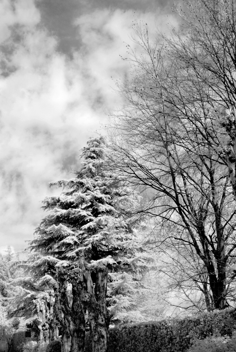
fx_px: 382
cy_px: 194
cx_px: 117
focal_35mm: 39
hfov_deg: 34.3
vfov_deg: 49.4
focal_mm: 11
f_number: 5
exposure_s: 1/1250
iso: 100
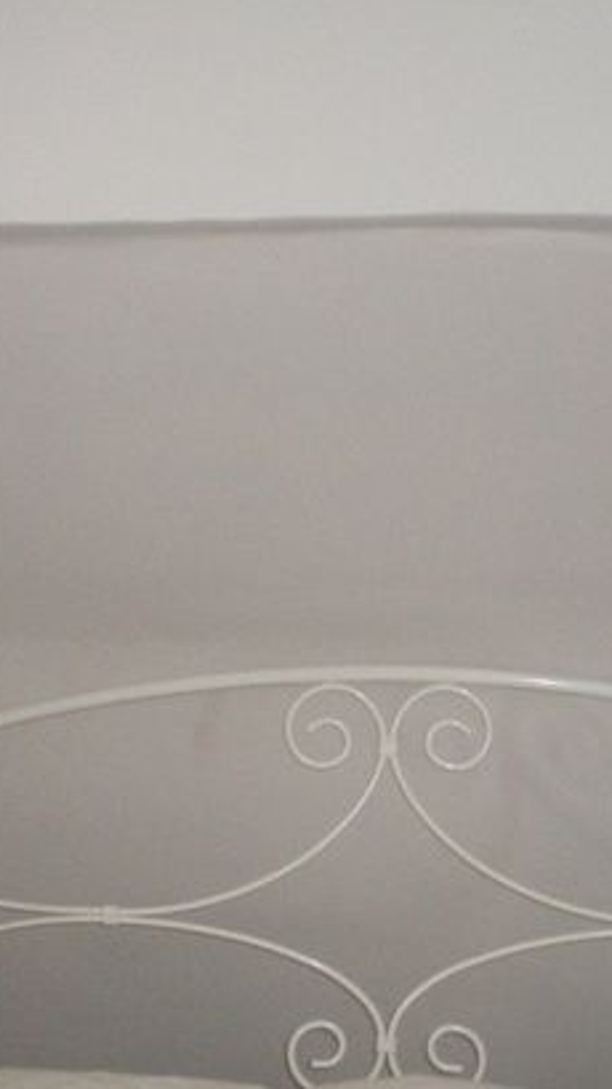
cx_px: 237
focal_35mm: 81
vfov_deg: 26.0
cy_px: 785
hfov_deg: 14.9
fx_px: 2337
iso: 400
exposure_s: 1/50
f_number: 3.1
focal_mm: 6.3
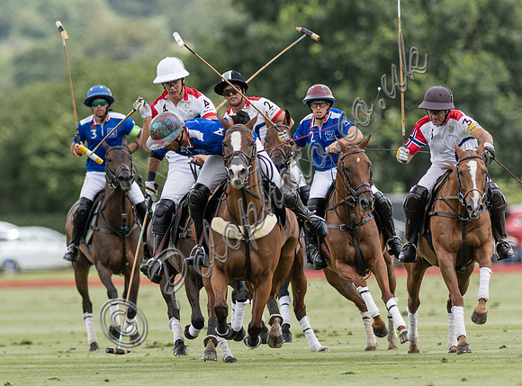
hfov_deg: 3.0
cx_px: 125
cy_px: 233
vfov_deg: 2.2
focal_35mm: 662
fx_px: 9936
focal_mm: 300
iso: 250
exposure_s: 1/2000
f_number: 2.8
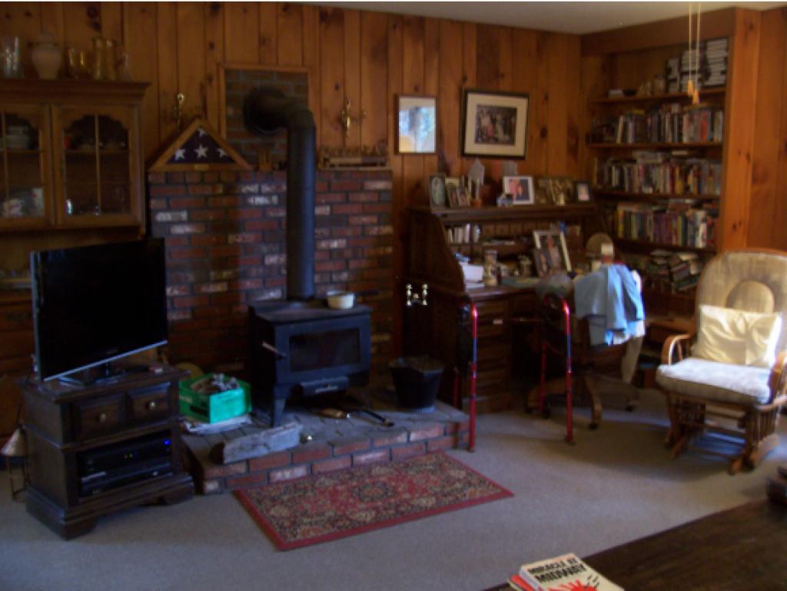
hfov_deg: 53.9
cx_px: 394
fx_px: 773
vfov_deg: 41.8
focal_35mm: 34
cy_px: 296
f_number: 2.7
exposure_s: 1/8
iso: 160
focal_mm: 5.6
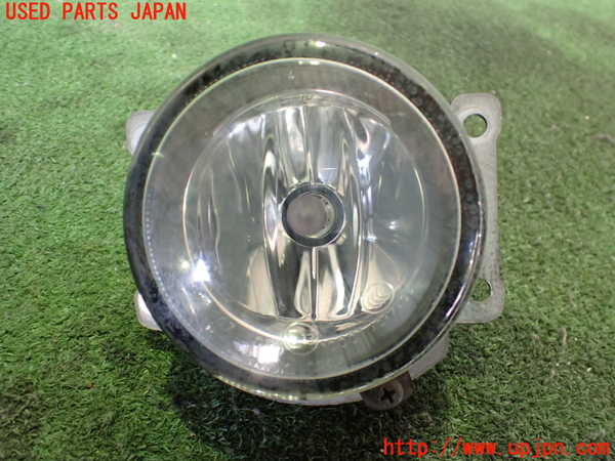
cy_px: 230
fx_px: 533
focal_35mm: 30
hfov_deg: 60.0
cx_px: 308
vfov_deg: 46.8
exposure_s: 1/50
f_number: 2.3
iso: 800
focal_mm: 5.4
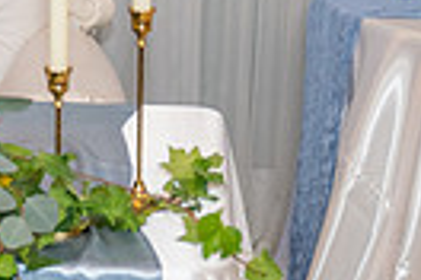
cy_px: -94
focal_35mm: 163
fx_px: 1906
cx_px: -297
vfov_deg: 8.3
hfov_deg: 11.8
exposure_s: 1/160
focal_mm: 37
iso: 1000
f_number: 2.8
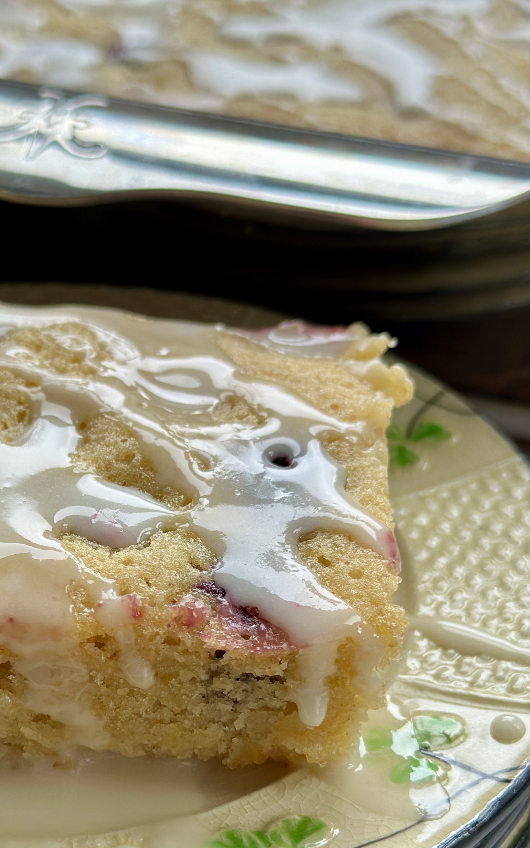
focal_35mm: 70
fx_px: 1618
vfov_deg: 29.2
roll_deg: -1.6
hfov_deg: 18.4
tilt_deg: -39.1
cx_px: 93
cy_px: 556
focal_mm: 6.86
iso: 64
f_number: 1.78
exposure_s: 1/147
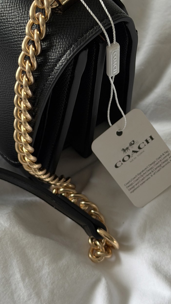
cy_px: 114
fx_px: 677
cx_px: 97
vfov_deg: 25.2
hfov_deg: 14.4
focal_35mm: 84
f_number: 1.78
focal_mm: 6.76
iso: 80
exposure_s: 1/121
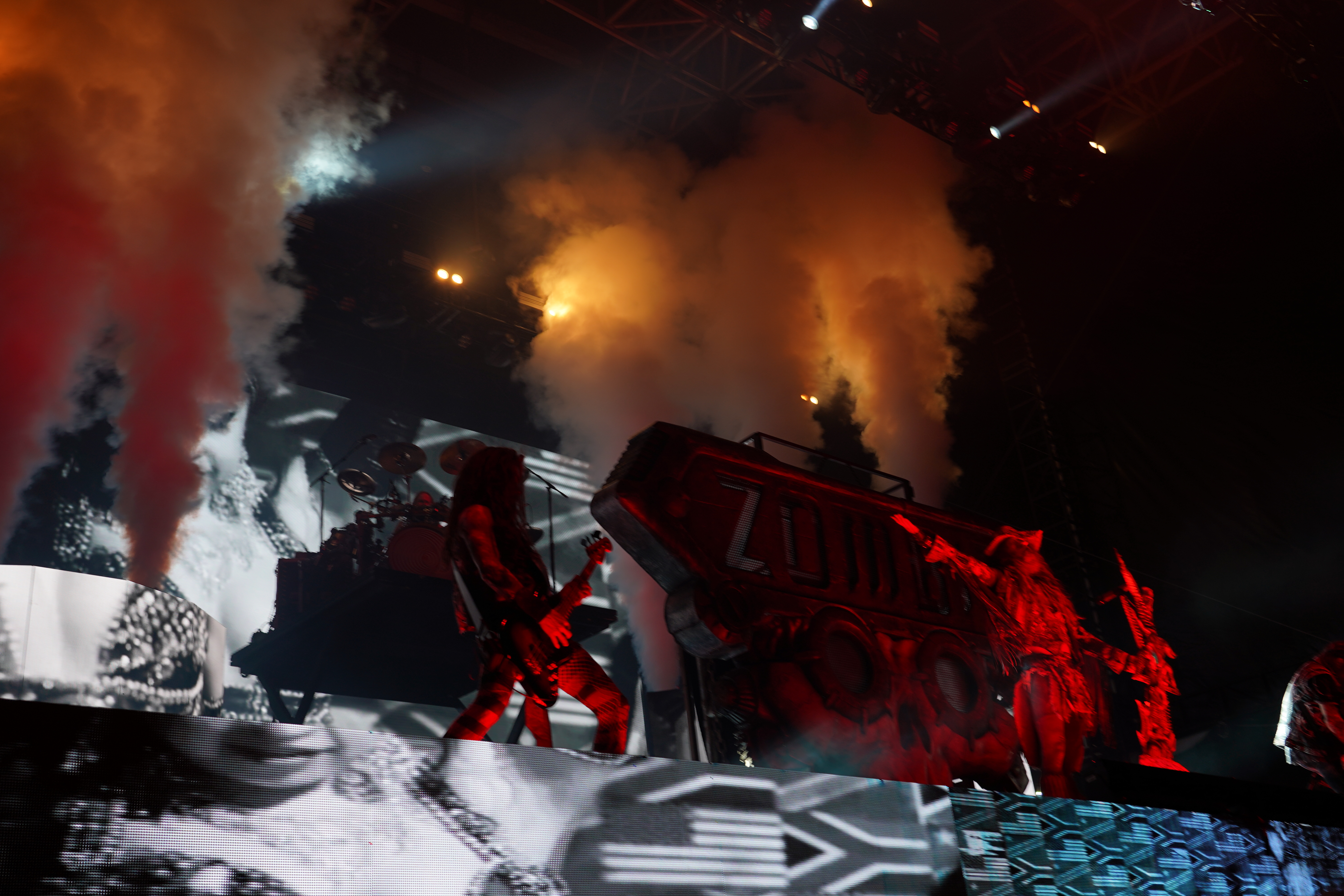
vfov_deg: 37.9
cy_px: 448
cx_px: 672
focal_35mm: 35
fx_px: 1307
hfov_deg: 54.4
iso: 100
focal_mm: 35
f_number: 4.5
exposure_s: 1/60
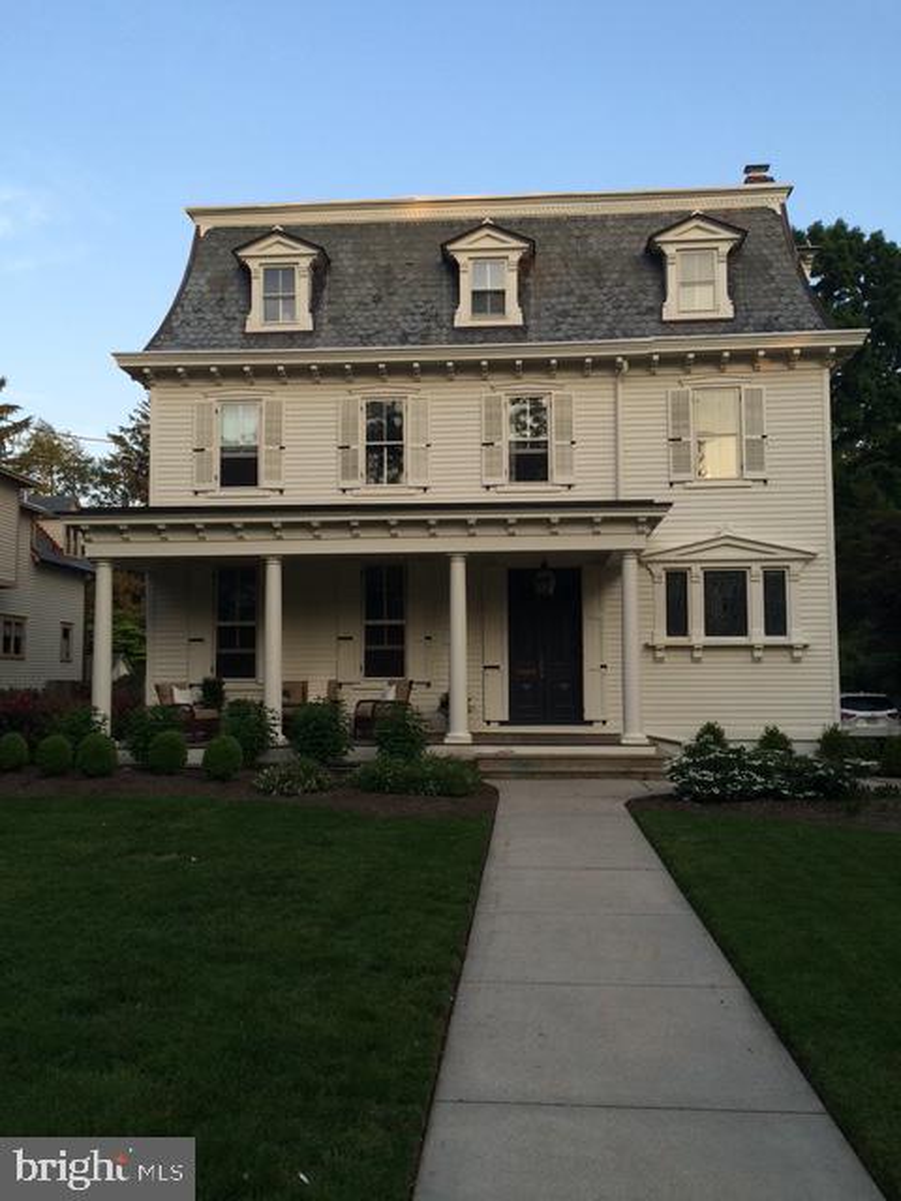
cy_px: 600
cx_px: 450
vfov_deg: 61.7
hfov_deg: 48.2
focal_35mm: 29
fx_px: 1006
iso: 32
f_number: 2.2
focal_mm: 4.15
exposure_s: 1/297
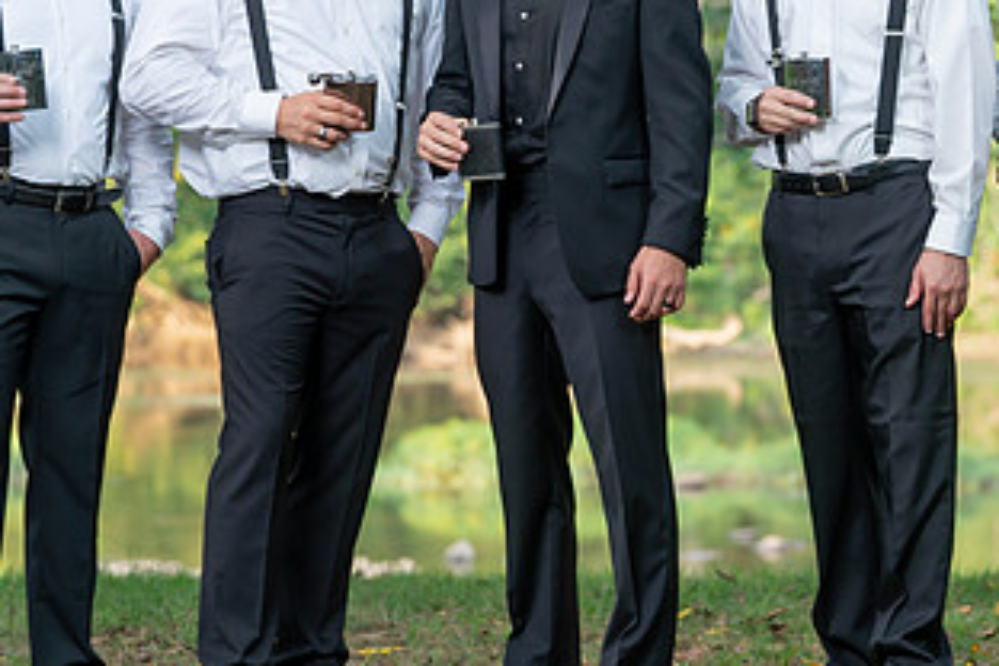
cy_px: 155
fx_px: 5106
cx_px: 589
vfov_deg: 7.5
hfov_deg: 11.2
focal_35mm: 184
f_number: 4
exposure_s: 1/200
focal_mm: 98
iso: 200
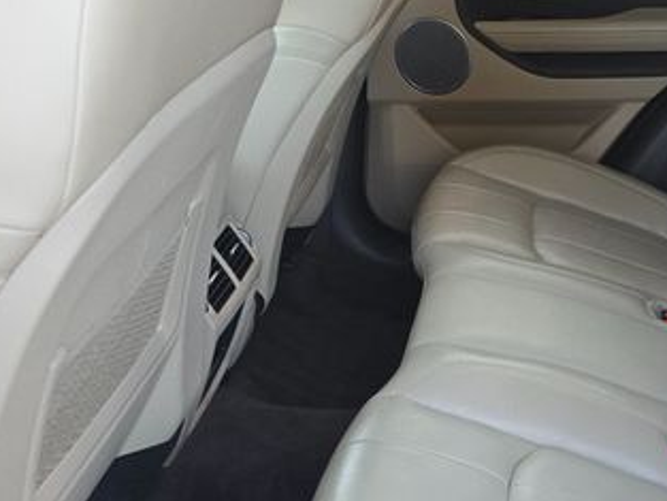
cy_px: 333
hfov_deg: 39.1
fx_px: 906
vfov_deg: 30.7
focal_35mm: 47
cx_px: 520
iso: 200
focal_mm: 6.3
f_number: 1.7
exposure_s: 1/120
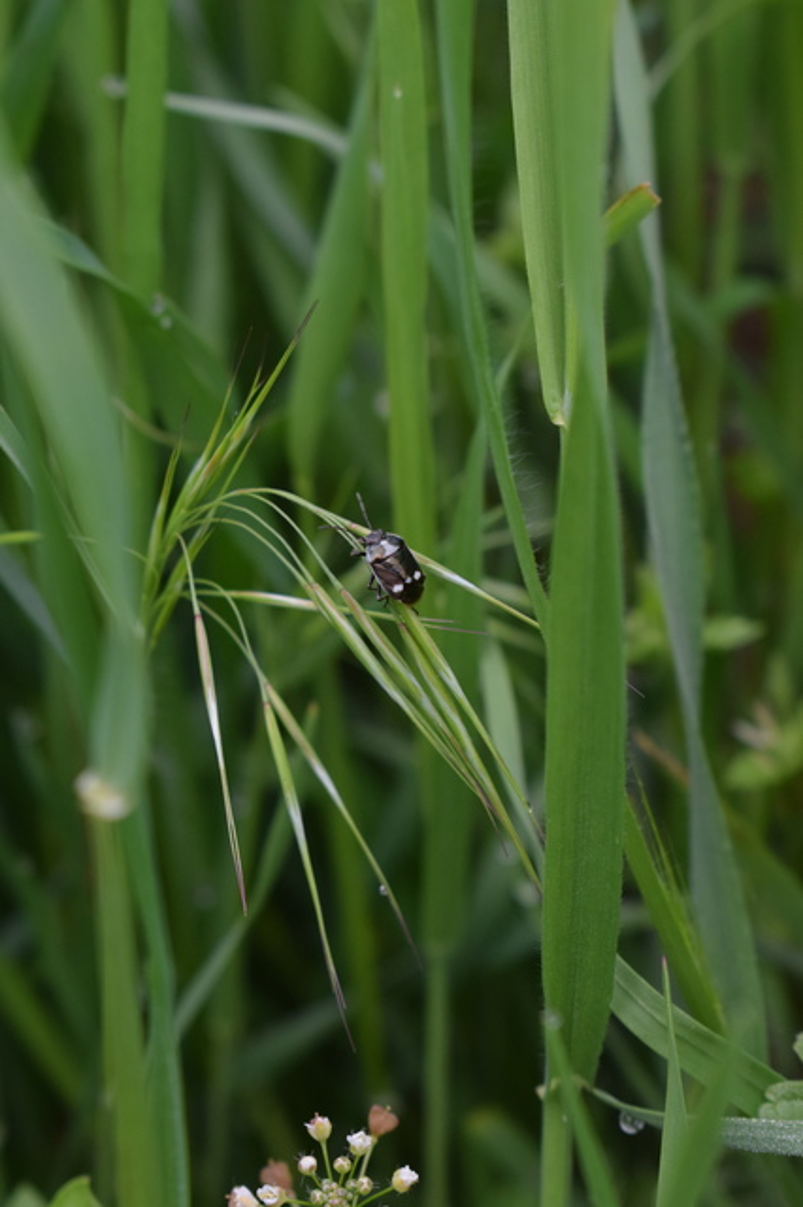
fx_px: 2763
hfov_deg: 16.5
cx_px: 402
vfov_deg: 24.6
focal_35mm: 82
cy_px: 604
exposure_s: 1/500
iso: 800
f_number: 8
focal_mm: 55
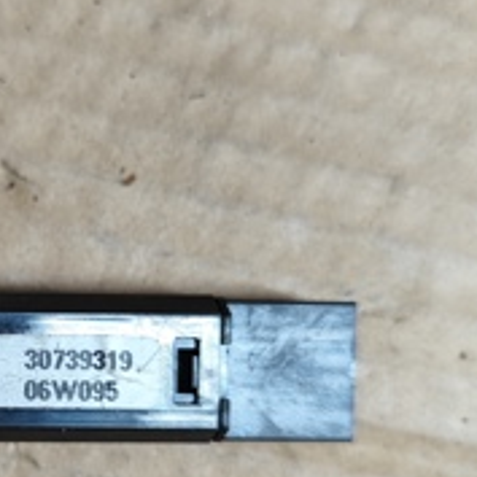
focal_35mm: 55
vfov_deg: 30.9
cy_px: 313
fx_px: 857
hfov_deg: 29.8
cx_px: 49
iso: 320
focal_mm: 6.19
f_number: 1.65
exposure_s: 1/100
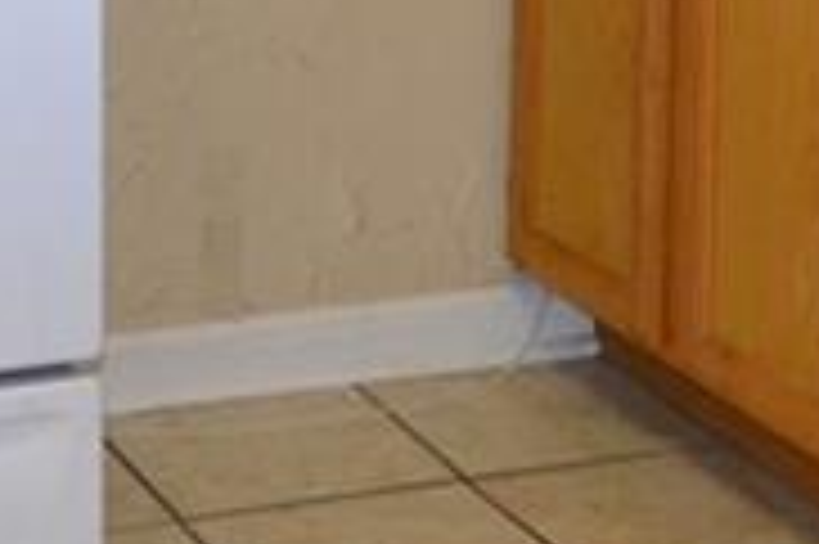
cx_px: 198
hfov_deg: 13.5
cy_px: -589
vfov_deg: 8.5
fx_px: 3455
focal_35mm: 152
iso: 1100
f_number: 3.5
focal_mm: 18
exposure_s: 1/60
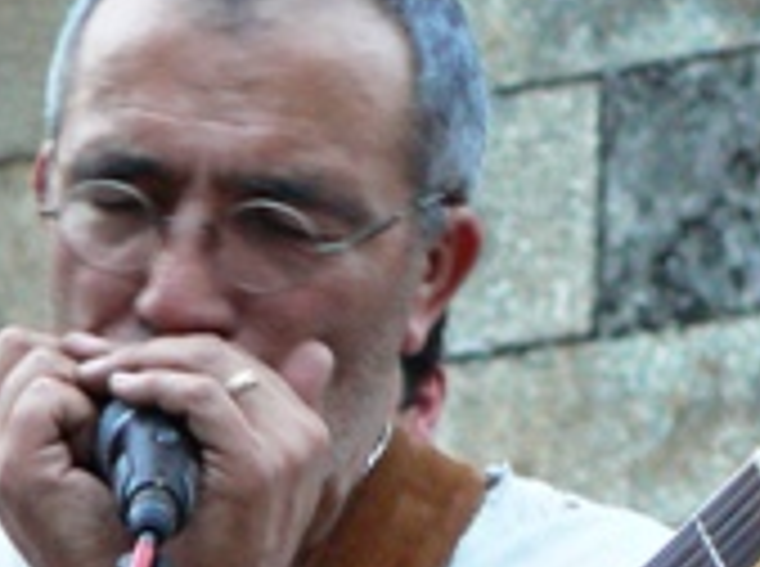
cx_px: 256
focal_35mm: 698
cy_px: 835
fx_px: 15292
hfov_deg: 2.8
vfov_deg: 2.1
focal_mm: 34.8
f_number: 3.3
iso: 200
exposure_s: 1/20
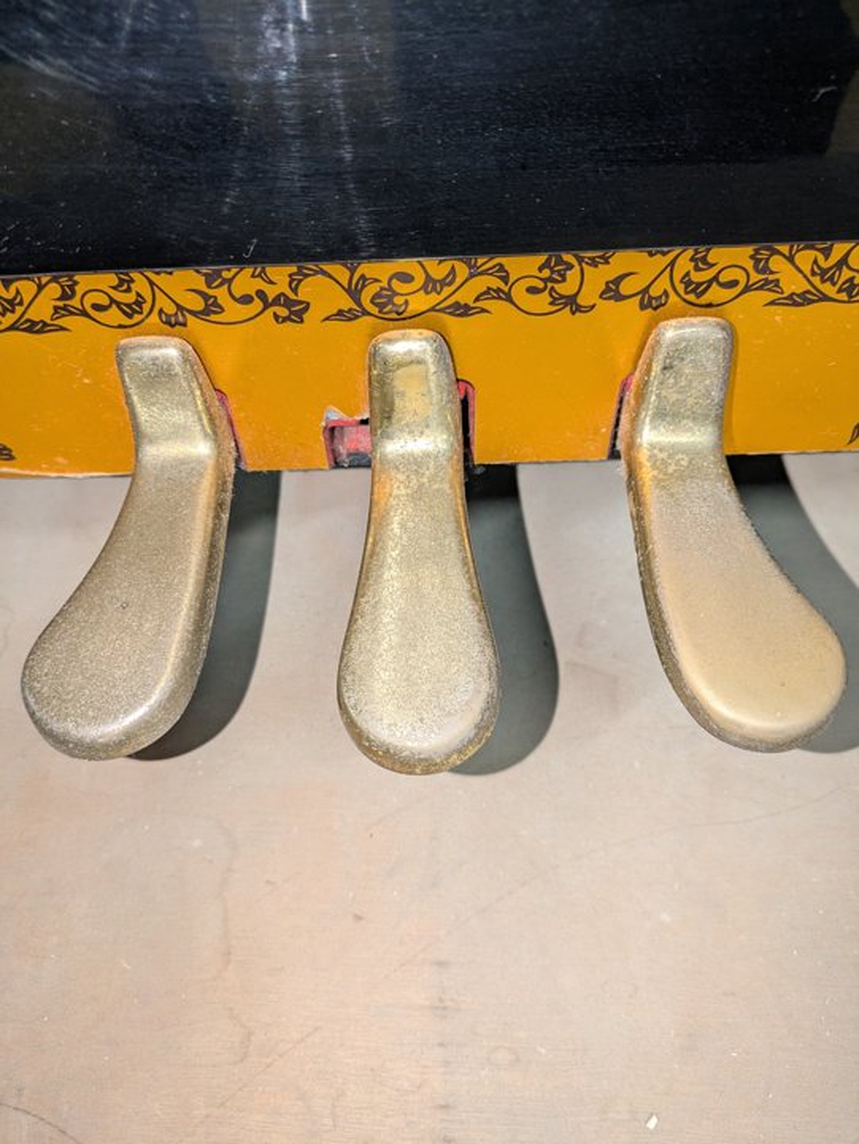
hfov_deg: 54.9
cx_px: 430
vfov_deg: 69.4
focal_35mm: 25
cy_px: 572
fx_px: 826
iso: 283
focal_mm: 5.43
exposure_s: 1/50
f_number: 1.89
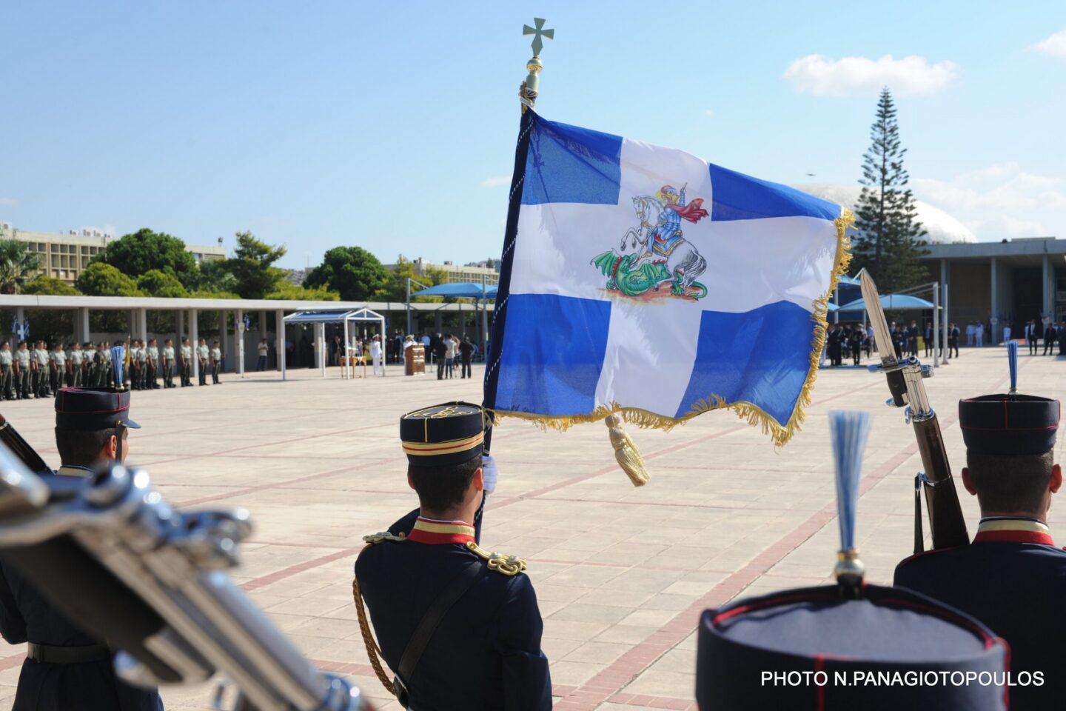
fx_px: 1332
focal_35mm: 45
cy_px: 356
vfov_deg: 29.9
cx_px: 533
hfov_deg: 43.6
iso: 250
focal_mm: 45
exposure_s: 1/400
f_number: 11
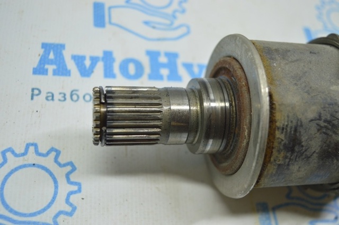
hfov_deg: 48.0
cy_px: 112
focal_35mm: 40
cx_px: 170
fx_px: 381
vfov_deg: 32.9
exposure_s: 1/60
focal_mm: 27
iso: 400
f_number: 4
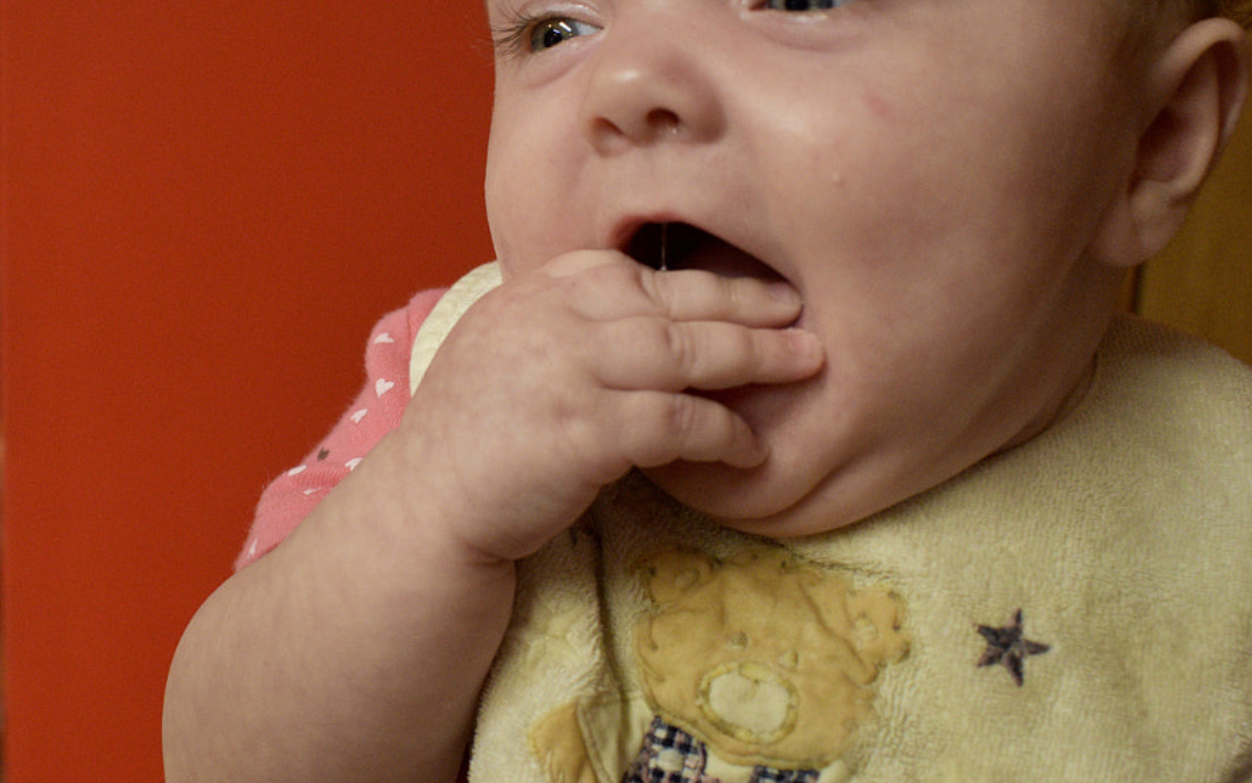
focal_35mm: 56
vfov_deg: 23.1
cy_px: 336
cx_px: 417
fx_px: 1911
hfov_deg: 35.9
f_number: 3.8
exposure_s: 1/60
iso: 1800
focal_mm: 20
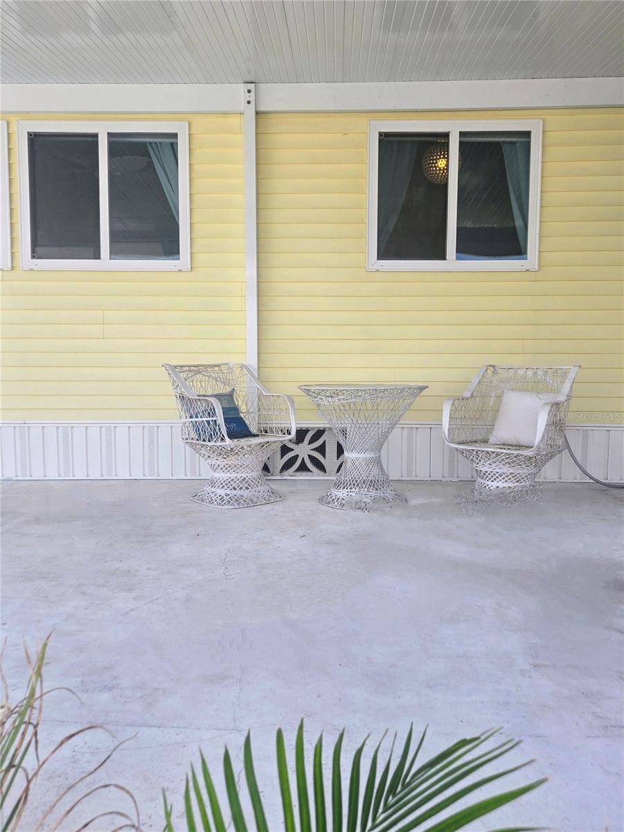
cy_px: 416
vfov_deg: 73.9
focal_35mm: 23
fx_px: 552
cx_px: 312
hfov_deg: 58.9
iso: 25
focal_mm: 5.4
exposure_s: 1/812
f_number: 1.8
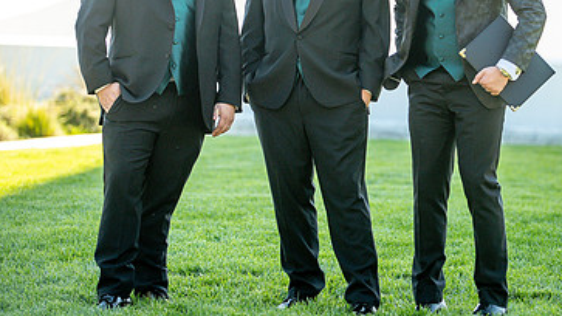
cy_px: 64
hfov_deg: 11.1
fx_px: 2890
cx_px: 368
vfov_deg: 6.2
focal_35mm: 194
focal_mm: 116
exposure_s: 1/1600
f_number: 2.8
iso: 400
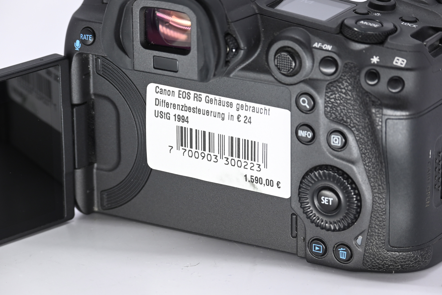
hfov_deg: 12.5
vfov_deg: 8.3
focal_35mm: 165
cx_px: 221
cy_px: 148
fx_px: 2026
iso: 500
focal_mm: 110
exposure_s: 1/160
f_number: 9
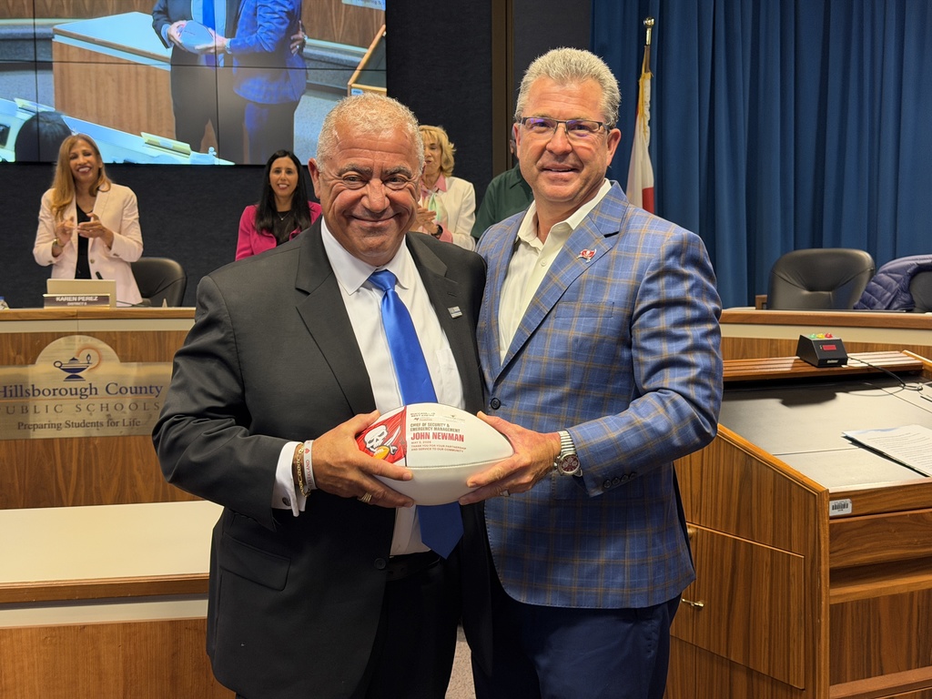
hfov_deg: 39.7
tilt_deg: -5.0
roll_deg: +0.5
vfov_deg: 30.3
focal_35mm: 48
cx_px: 466
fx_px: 1292
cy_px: 350
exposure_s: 1/60
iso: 200
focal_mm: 6.76
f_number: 1.78
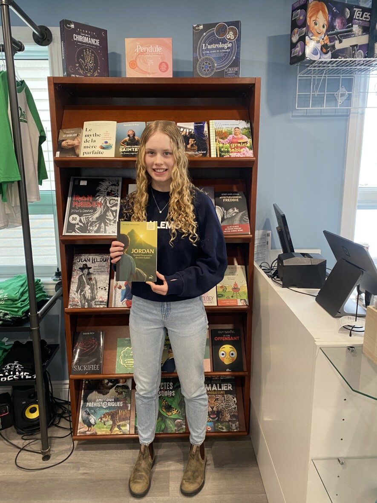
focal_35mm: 26
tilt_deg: -12.3
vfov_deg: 67.3
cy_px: 252
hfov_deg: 53.1
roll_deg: +1.3
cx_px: 188
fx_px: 378
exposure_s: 1/60
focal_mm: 4.25
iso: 125
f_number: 1.8
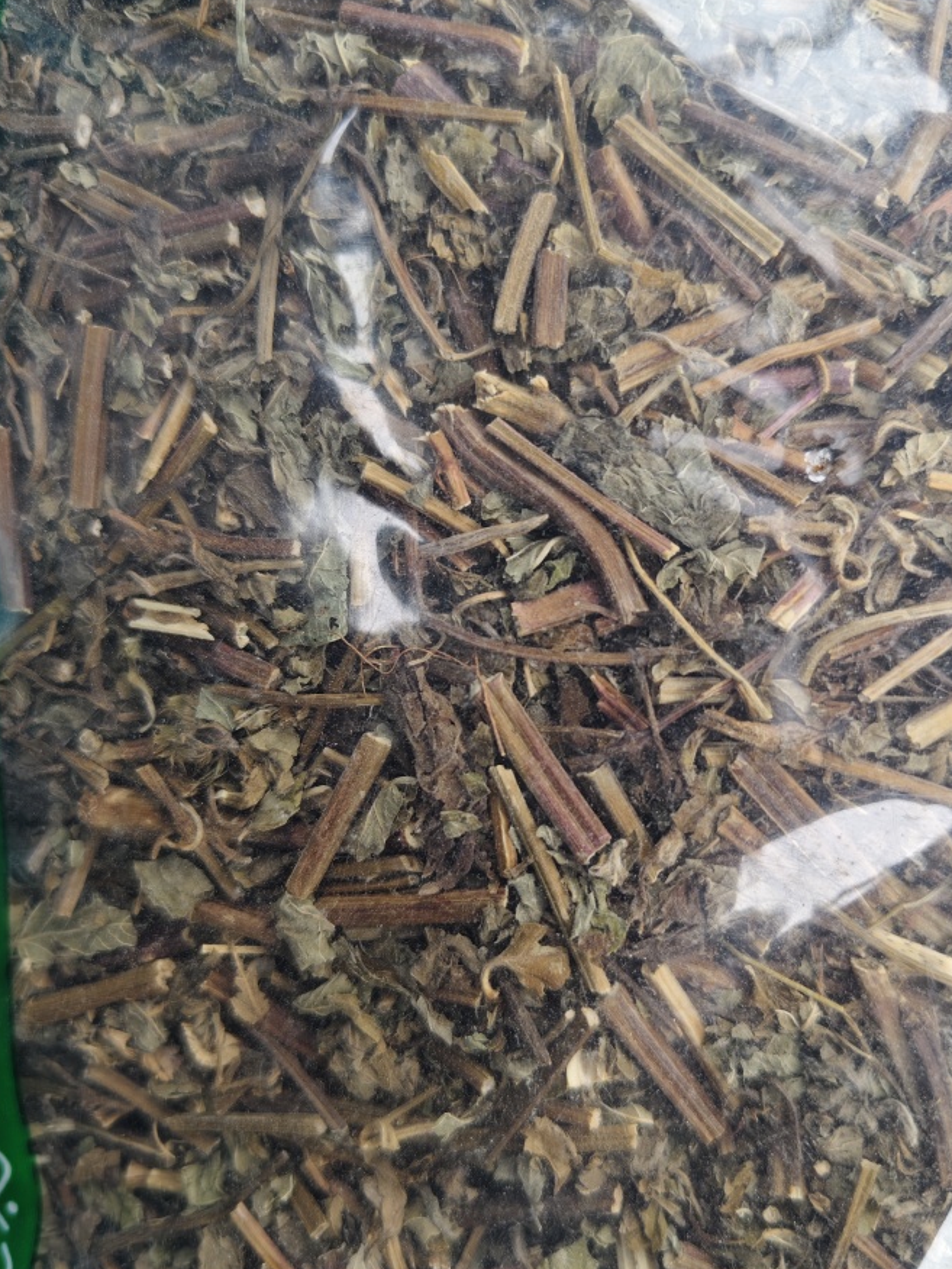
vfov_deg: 63.4
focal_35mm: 28
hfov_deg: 49.7
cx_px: 506
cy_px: 667
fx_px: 1027
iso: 94
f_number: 1.88
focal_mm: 5.56
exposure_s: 1/100
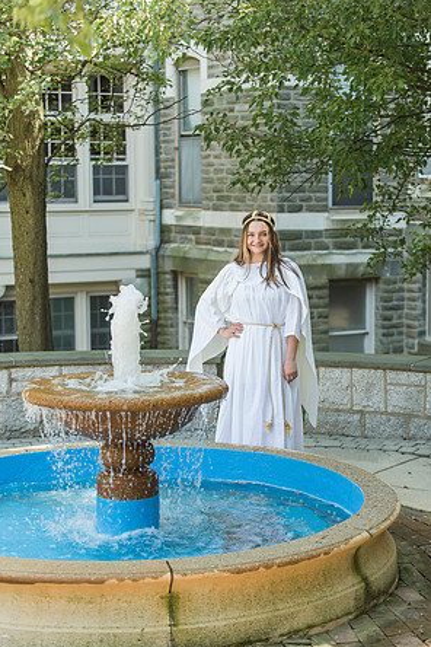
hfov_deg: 19.2
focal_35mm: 71
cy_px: 325
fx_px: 1275
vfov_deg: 28.5
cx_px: 216
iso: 320
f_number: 3.5
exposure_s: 1/320
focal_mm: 70
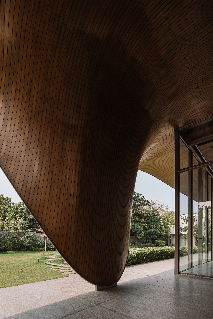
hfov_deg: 64.6
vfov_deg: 86.9
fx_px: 169
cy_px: 160
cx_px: 106
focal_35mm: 19
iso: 100
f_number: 10
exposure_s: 1/40
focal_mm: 19
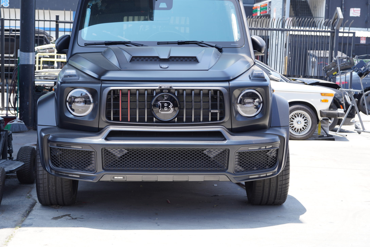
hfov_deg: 29.6
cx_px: 158
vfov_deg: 20.0
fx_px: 699
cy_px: 109
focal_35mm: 68
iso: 100
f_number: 6.3
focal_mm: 58
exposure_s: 1/80
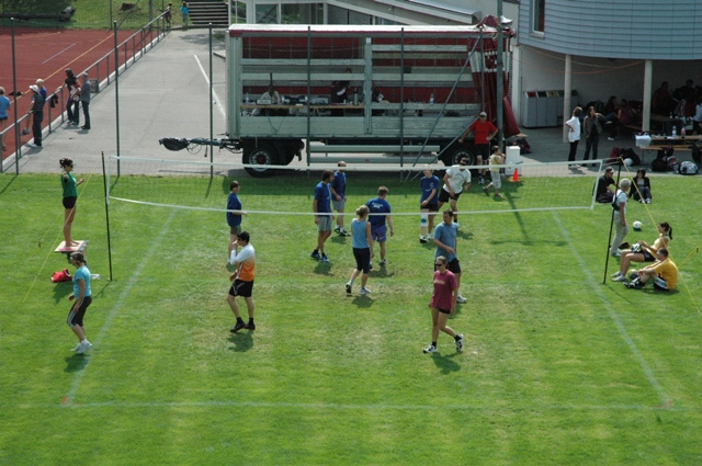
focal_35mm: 105
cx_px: 351
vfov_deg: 13.0
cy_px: 233
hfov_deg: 19.5
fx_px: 2045
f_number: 14
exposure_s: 1/800
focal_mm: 70
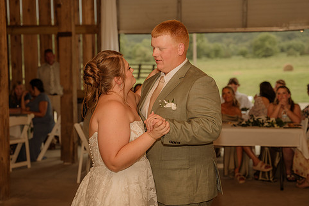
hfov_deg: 24.2
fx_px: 721
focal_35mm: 84
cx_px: 140
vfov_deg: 16.3
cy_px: 94
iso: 500
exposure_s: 1/200
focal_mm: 70
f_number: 3.5
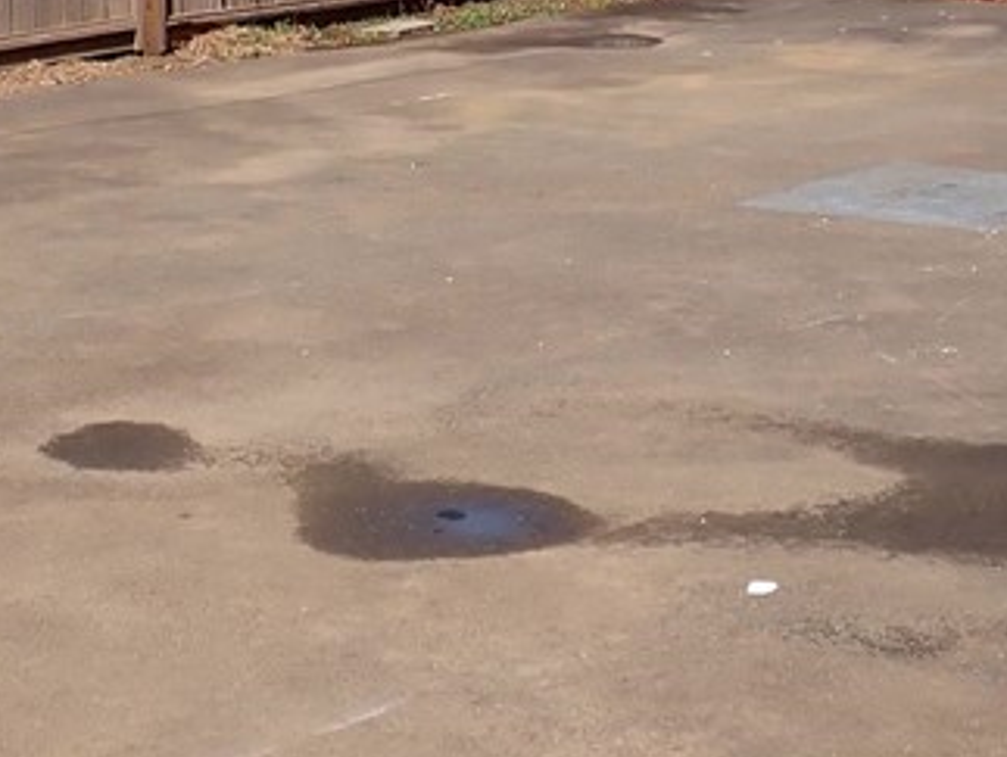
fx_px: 2767
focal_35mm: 95
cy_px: 34
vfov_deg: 15.4
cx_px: 633
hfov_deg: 20.6
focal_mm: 5.4
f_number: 9
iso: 100
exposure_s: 1/160
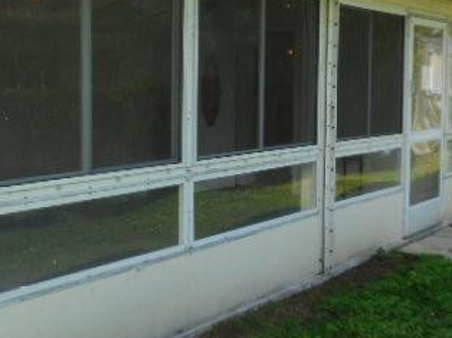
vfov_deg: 28.4
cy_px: 119
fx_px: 665
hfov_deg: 37.5
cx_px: 220
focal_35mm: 51
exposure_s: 1/250
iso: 80
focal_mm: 4.5
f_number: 3.7
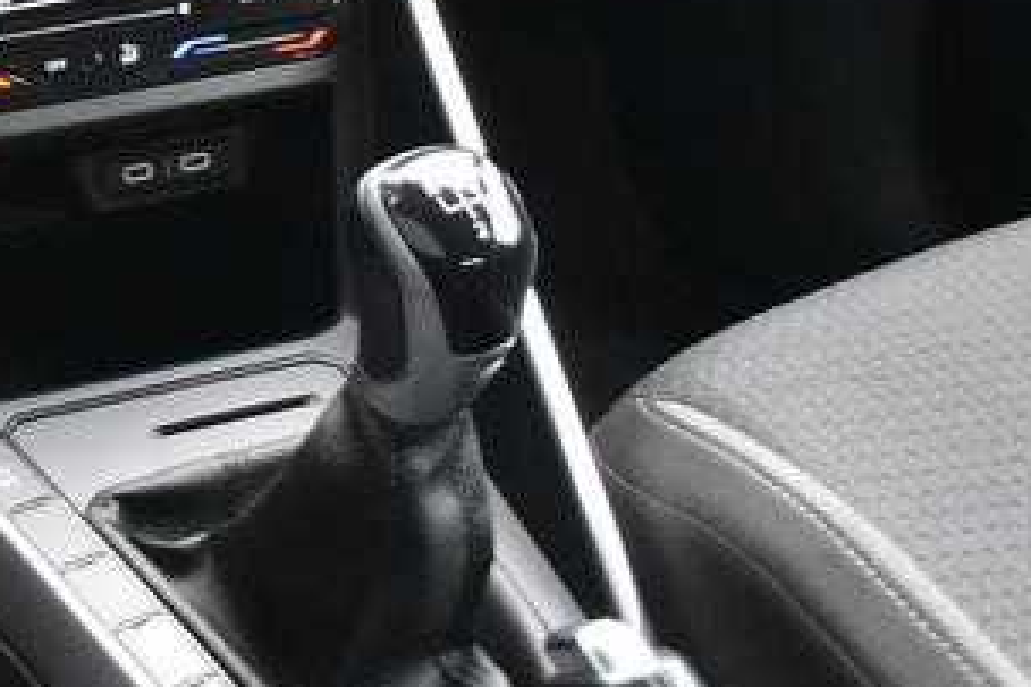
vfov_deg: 13.3
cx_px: -248
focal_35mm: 99
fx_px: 2835
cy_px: -223
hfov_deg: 19.3
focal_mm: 20
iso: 1000
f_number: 3.5
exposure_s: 1/60
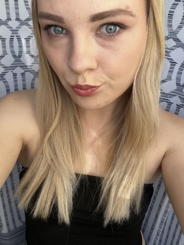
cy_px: 122
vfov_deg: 60.0
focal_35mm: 30
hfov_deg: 46.8
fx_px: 213
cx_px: 92
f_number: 2.2
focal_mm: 2.71
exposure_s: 1/121
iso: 40
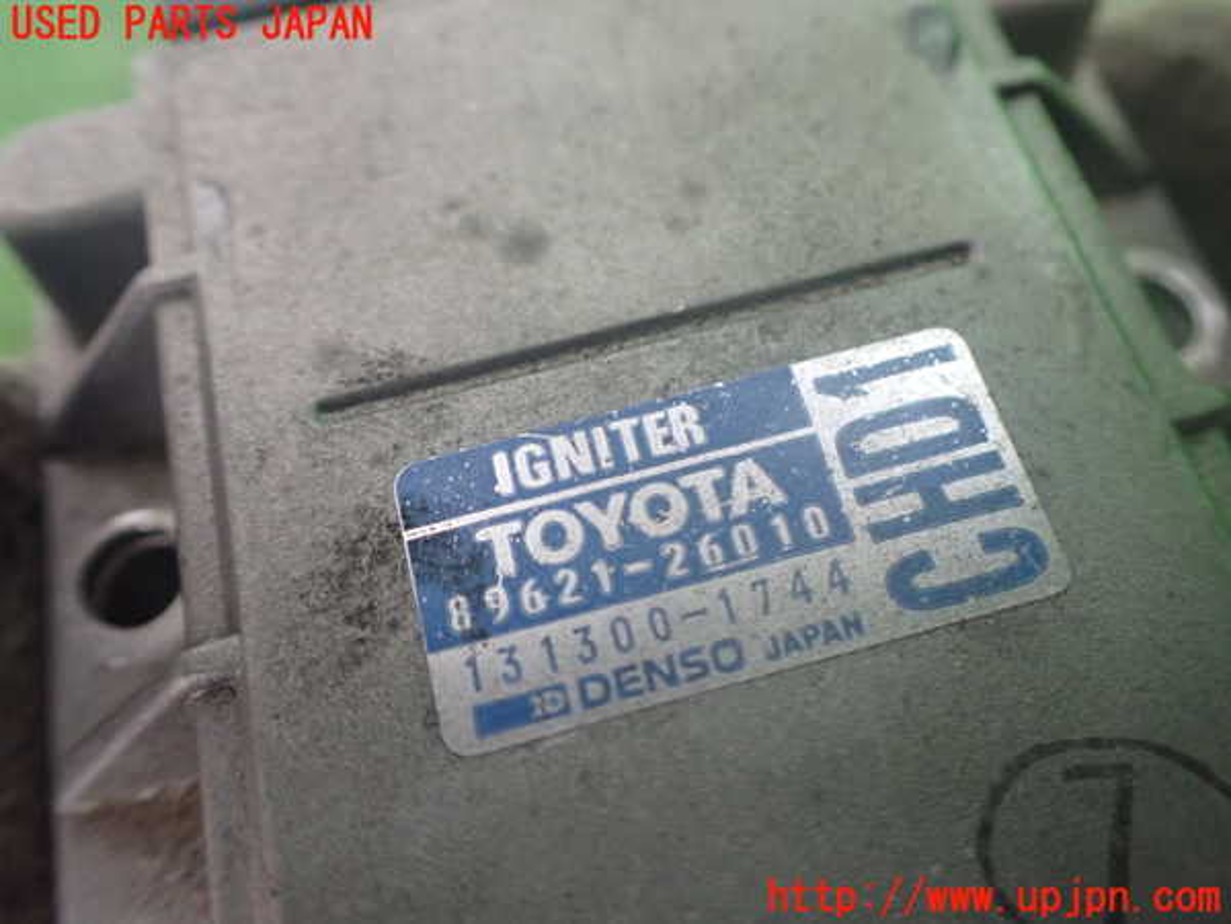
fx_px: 1067
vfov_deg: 46.8
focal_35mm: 30
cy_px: 462
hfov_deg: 60.0
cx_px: 616
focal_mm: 5.4
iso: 800
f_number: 2.3
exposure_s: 1/60
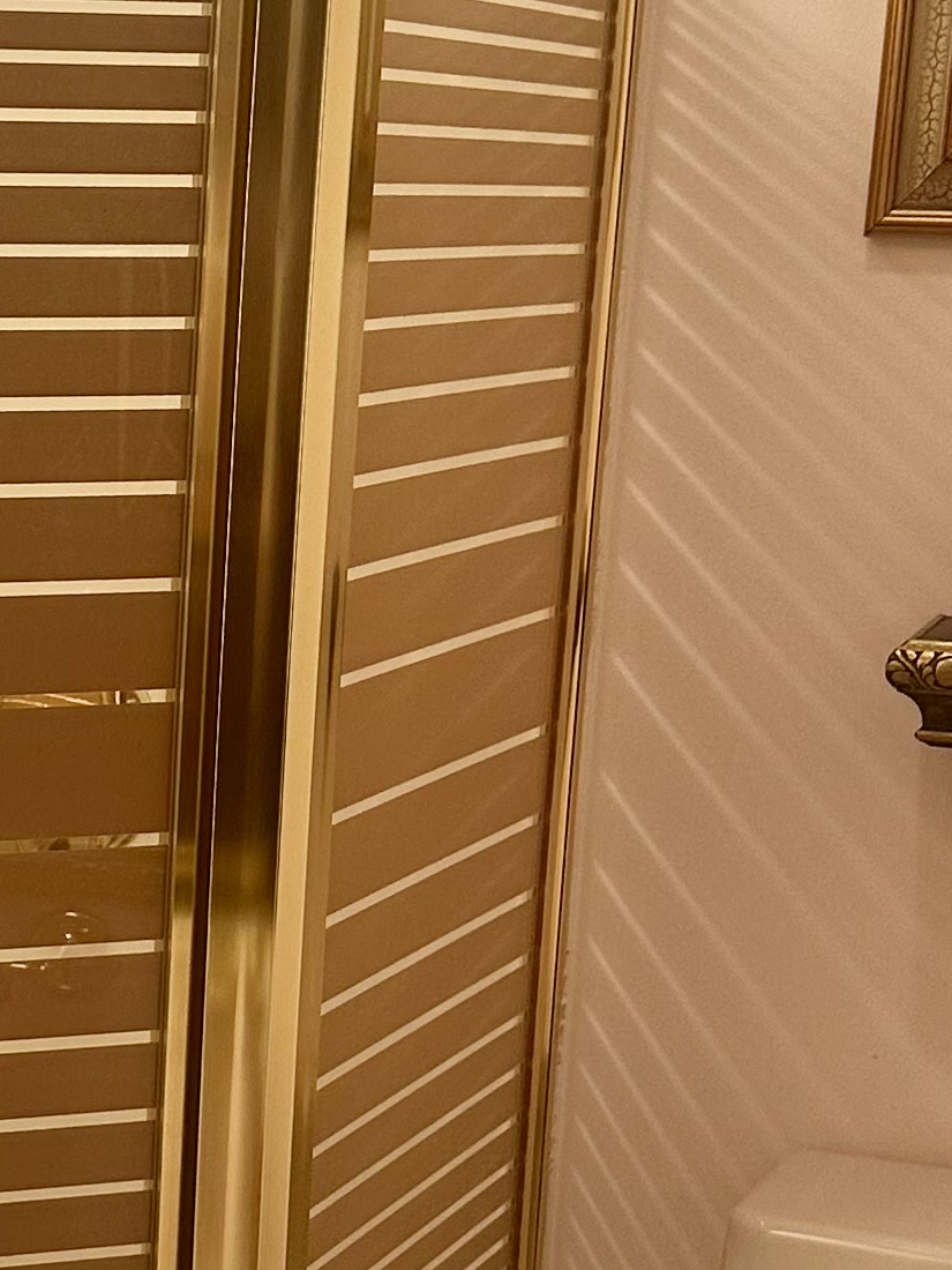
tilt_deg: -10.8
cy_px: 831
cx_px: -273
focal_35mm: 88
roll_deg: -1.8
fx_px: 3227
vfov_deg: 22.2
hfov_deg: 16.0
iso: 125
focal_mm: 6.86
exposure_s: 1/60
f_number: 1.78
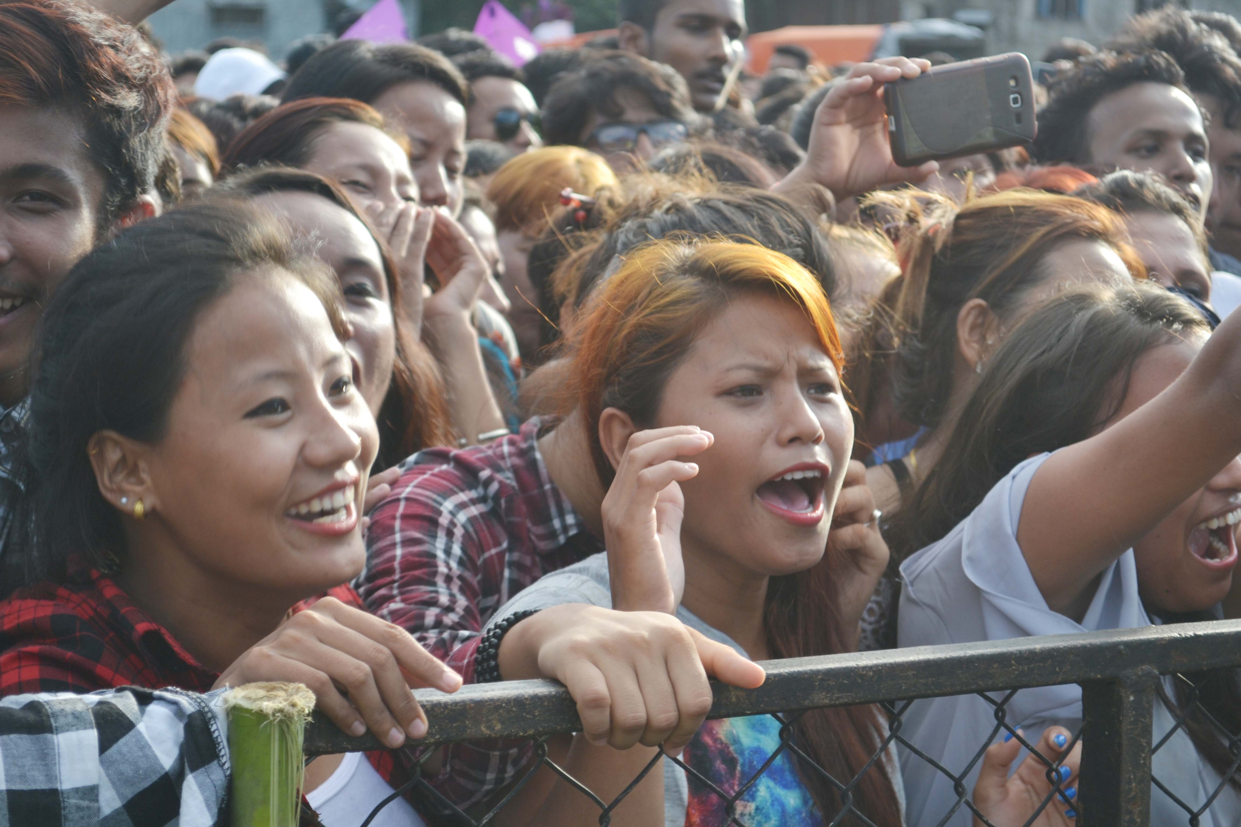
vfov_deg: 16.6
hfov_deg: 24.6
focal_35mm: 82
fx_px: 2844
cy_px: 414
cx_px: 620
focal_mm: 55
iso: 125
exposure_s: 1/125
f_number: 5.6
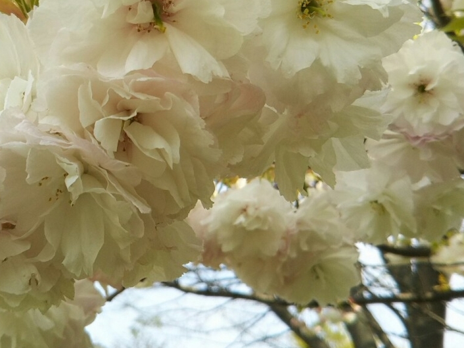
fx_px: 683
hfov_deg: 37.3
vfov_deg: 28.3
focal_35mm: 51
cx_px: 174
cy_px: 108
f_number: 2.2
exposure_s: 1/485
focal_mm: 4
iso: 25
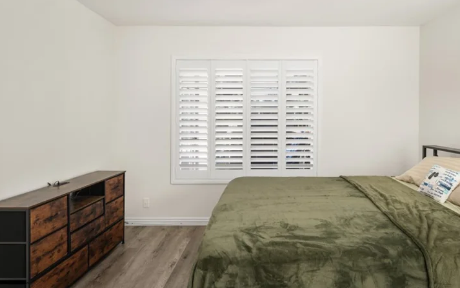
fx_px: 233
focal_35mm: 19
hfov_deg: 88.9
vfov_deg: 63.3
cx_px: 254
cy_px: 138
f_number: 6.3
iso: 31
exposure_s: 1/2.5
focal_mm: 15.5
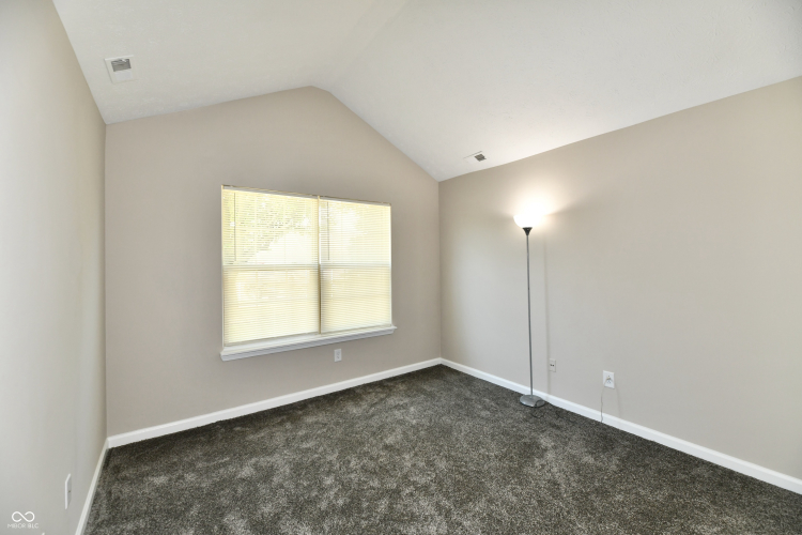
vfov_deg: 81.2
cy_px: 268
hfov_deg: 104.3
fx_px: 312
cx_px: 401
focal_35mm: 14
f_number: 6.3
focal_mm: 14
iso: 640
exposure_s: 1/60
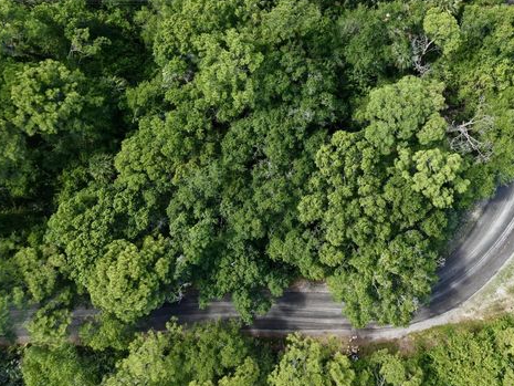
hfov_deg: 54.3
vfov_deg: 42.5
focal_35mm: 33
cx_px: 342
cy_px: 134
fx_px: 490
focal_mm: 8.67
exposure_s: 1/160
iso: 190
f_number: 1.8
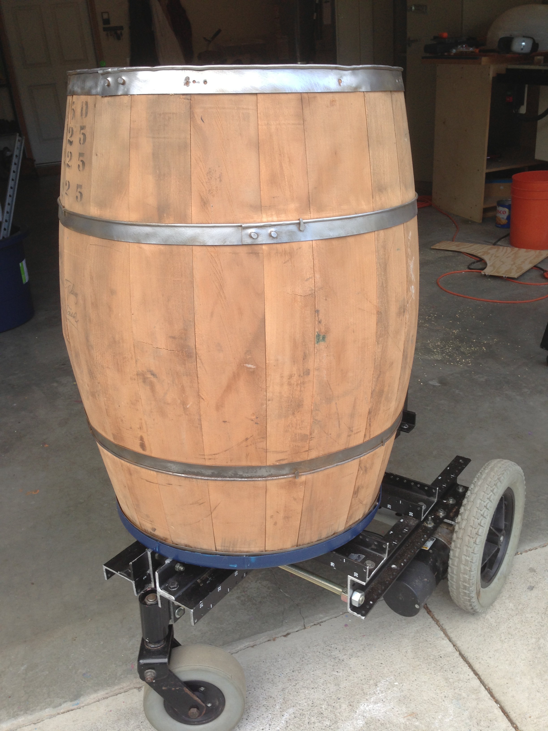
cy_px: 366
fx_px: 697
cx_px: 274
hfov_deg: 42.9
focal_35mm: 33
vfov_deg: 55.4
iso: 50
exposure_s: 1/192
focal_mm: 4.13
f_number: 2.4
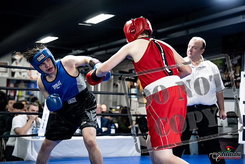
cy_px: 82
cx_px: 122
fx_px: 436
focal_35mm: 64
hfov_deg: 31.4
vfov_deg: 21.3
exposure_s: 1/1000
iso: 8000
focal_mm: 64
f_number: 2.8
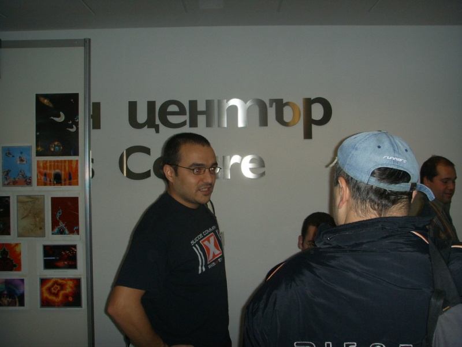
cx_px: 231
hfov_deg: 47.9
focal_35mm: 39
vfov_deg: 36.8
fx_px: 521
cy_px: 174
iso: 100
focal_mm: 6.6
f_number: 3.5
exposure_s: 1/45
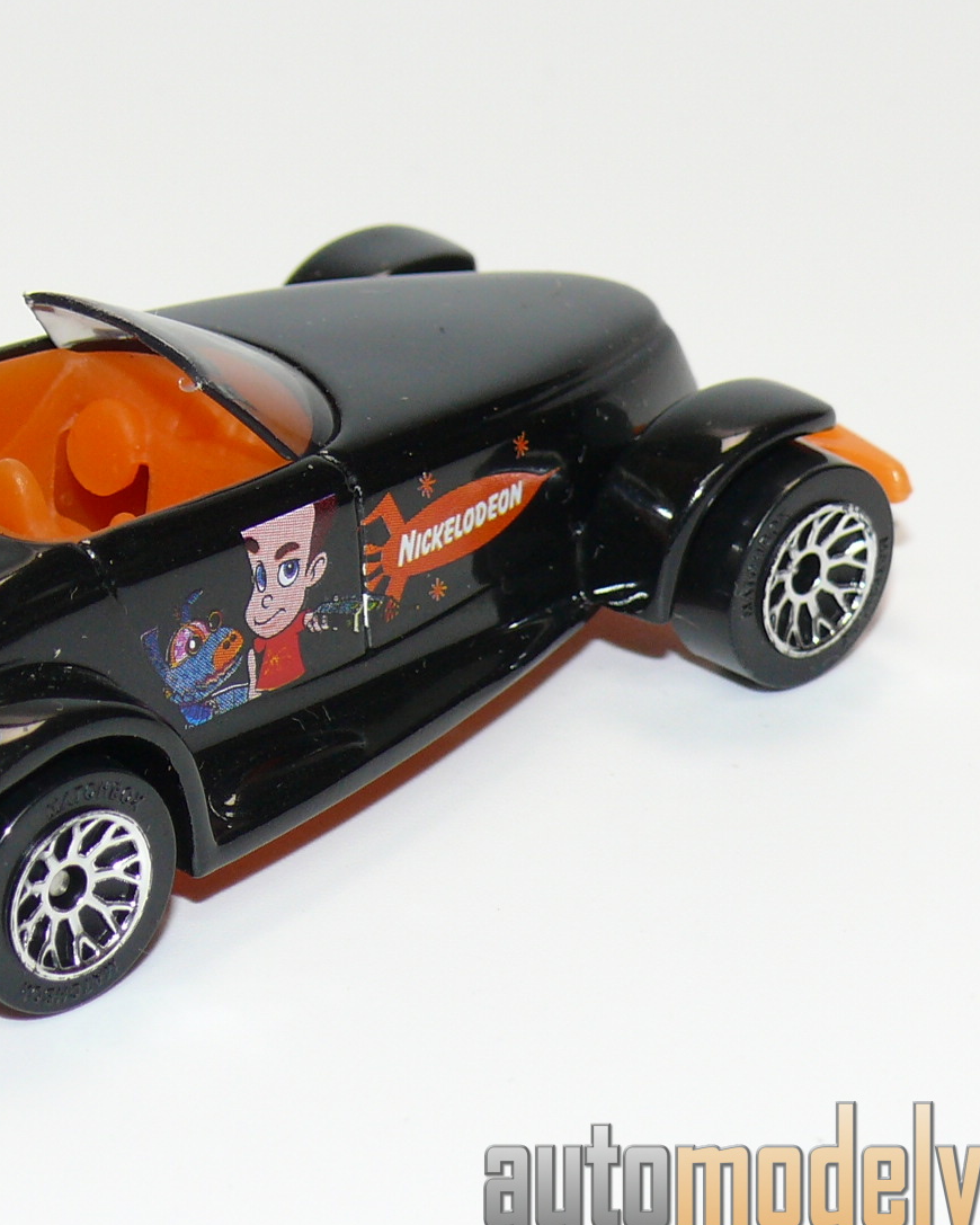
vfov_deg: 13.0
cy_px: 597
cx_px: 224
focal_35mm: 148
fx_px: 5364
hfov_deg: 10.4
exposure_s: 1/30
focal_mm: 13.6
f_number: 4
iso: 100
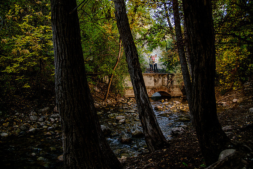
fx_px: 181
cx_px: 126
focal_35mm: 26
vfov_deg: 49.9
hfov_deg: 69.9
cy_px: 79
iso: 640
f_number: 5
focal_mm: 24
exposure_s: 1/160
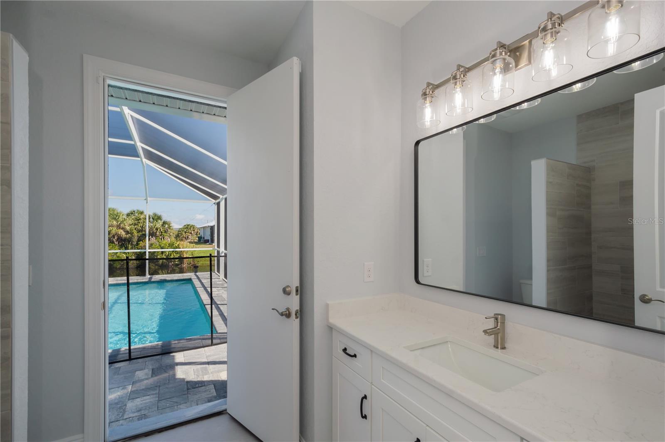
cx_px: 332
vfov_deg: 77.2
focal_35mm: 15
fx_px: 277
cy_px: 221
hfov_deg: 100.5
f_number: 10
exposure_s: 1/60
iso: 100
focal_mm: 10
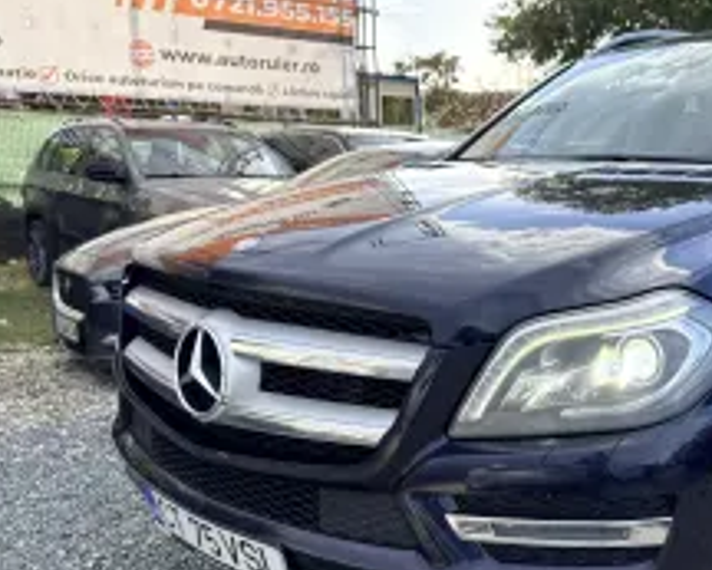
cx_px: 534
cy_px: 356
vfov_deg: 38.0
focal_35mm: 39
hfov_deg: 45.2
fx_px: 822
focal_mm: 6.76
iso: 100
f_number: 1.78
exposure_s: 1/1314
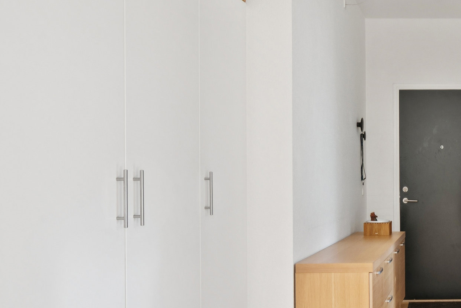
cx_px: 495
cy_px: 194
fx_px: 589
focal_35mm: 46
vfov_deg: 29.1
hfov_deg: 36.7
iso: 640
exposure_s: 1/40
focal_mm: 19
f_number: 9
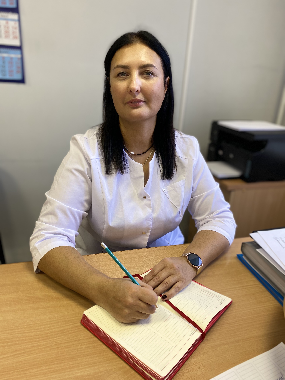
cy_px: 190
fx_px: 285
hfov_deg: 53.1
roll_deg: -4.0
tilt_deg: -21.0
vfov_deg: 67.3
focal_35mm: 26
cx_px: 142
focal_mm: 4.25
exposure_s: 1/50
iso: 80
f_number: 1.8
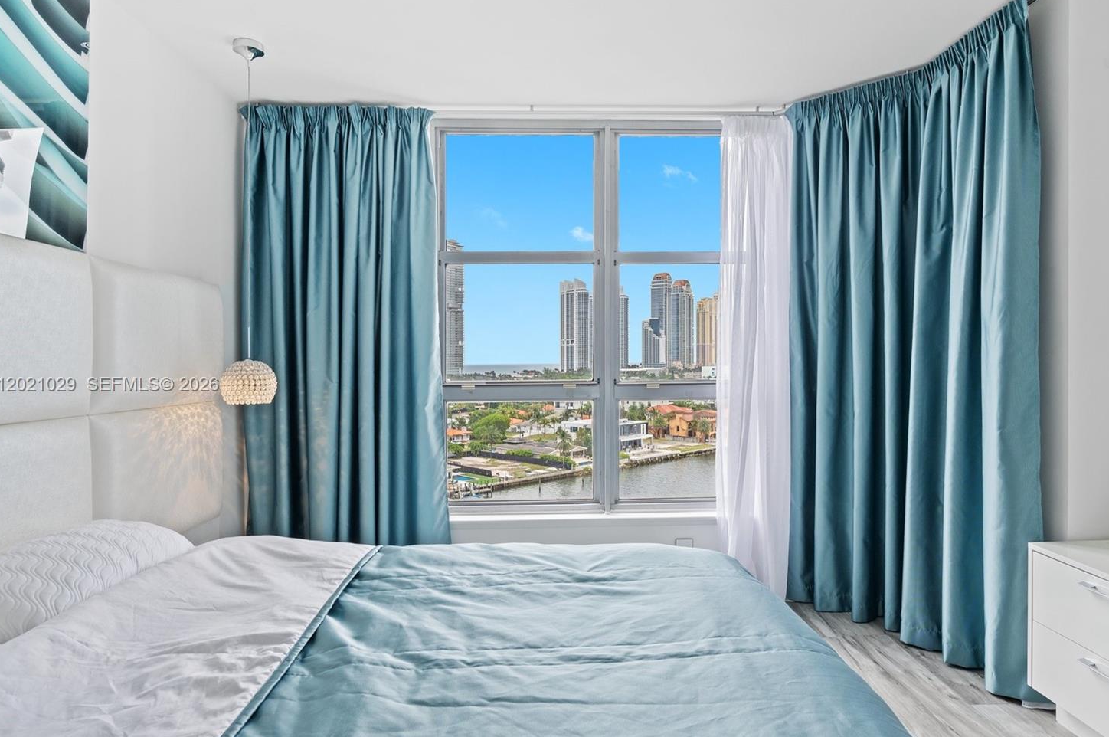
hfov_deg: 81.2
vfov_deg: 59.3
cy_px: 386
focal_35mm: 21
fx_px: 646
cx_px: 593
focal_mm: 19
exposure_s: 1/30
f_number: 8
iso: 200
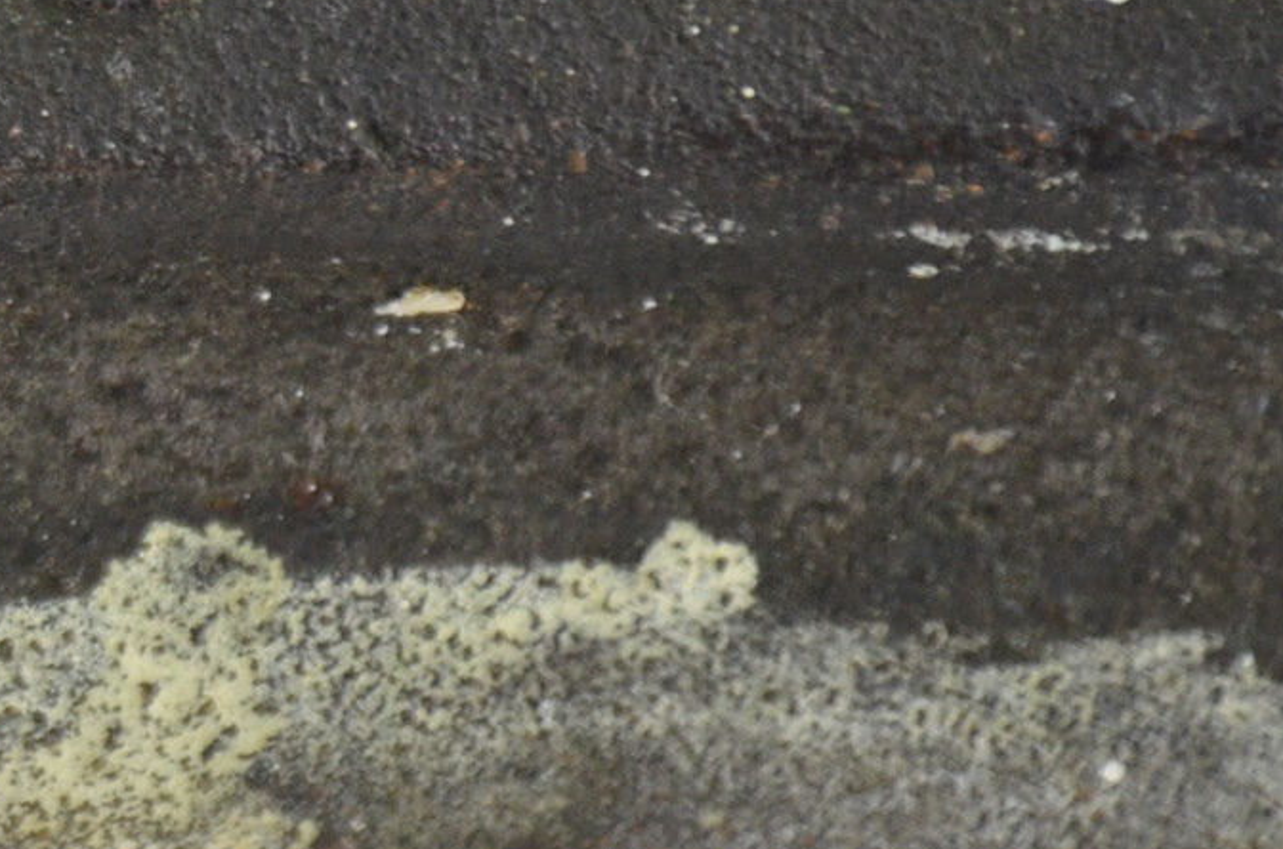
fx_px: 26417
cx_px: -789
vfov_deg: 1.8
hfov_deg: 2.8
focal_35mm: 743
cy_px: -99
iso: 800
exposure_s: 1/200
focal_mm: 135
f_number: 5.6
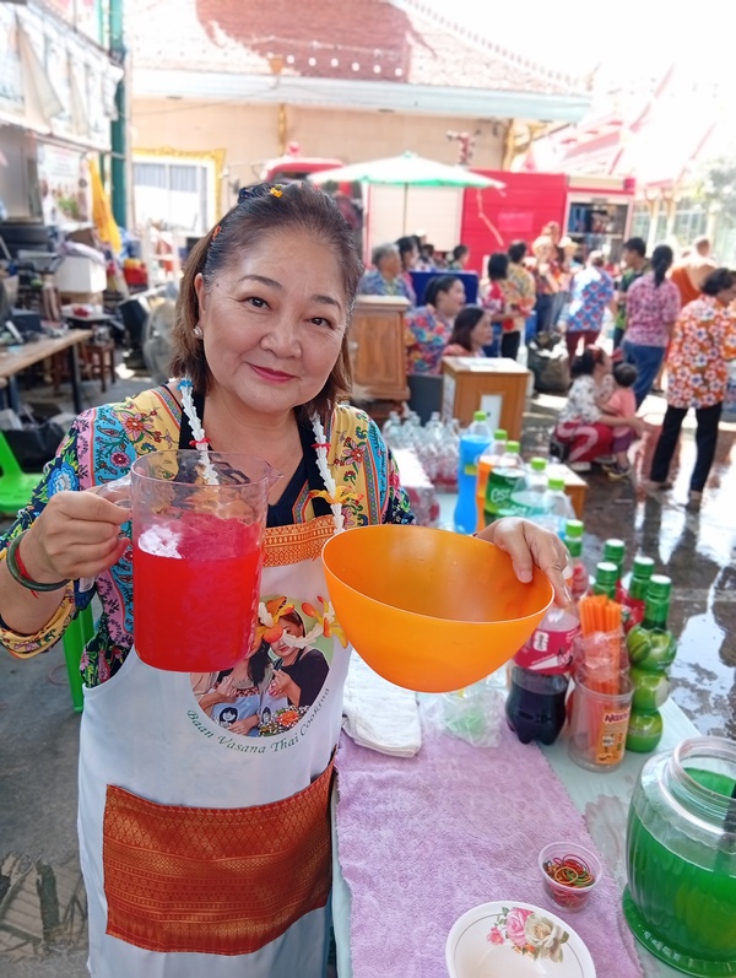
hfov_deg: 53.2
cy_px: 489
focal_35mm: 26
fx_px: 735
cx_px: 368
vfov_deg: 67.2
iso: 57
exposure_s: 1/50
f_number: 1.8
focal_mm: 3.96
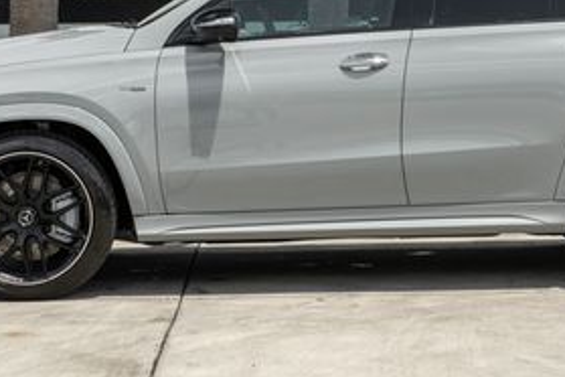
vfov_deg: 11.0
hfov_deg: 16.5
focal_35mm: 124
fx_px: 1946
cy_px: 28
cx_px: 381
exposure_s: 1/60
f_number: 8
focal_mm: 44
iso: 100
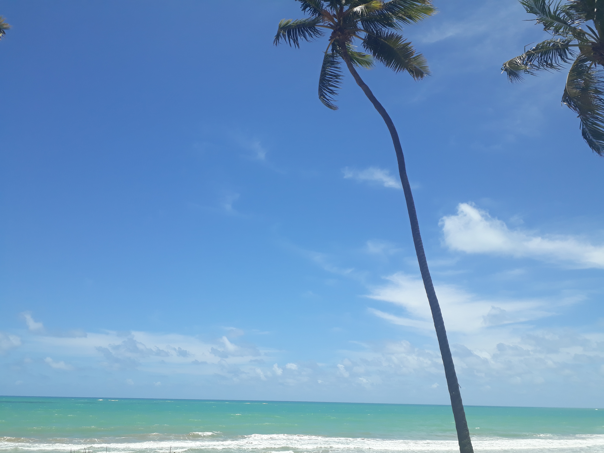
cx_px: 302
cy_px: 226
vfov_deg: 51.4
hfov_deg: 65.3
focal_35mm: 27
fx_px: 471
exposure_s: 1/1808
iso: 40
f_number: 1.9
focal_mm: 3.6
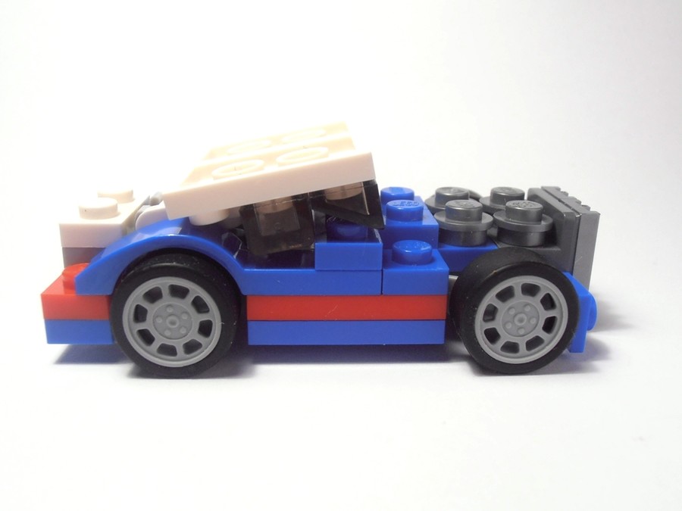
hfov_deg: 50.1
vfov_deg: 38.7
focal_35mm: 37
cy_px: 256
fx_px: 729
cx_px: 341
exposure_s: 1/60
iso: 80
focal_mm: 6.61
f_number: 3.9
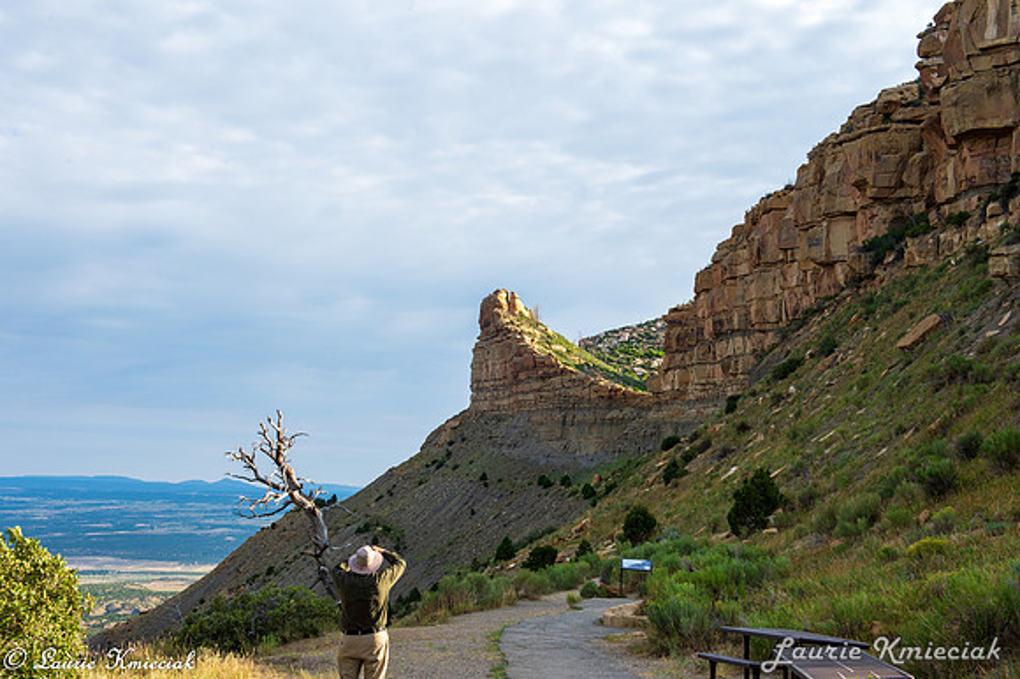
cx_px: 510
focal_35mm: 45
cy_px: 340
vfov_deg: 29.8
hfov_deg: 43.6
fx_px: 1274
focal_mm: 45
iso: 360
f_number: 14
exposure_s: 1/250
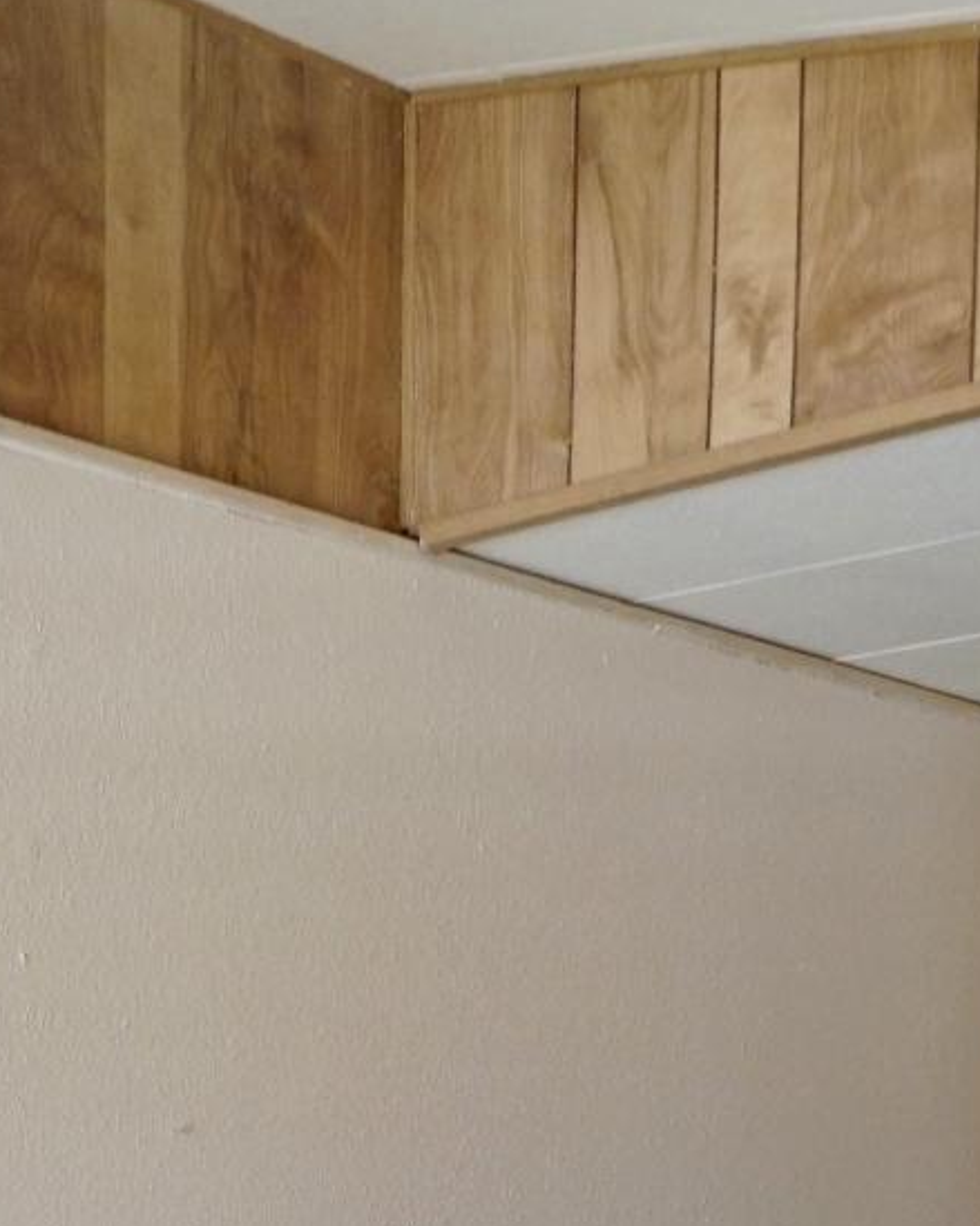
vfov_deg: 19.2
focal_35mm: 89
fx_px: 3228
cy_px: 1757
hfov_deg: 17.2
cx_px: 320
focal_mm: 26
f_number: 4
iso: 1600
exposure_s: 1/160
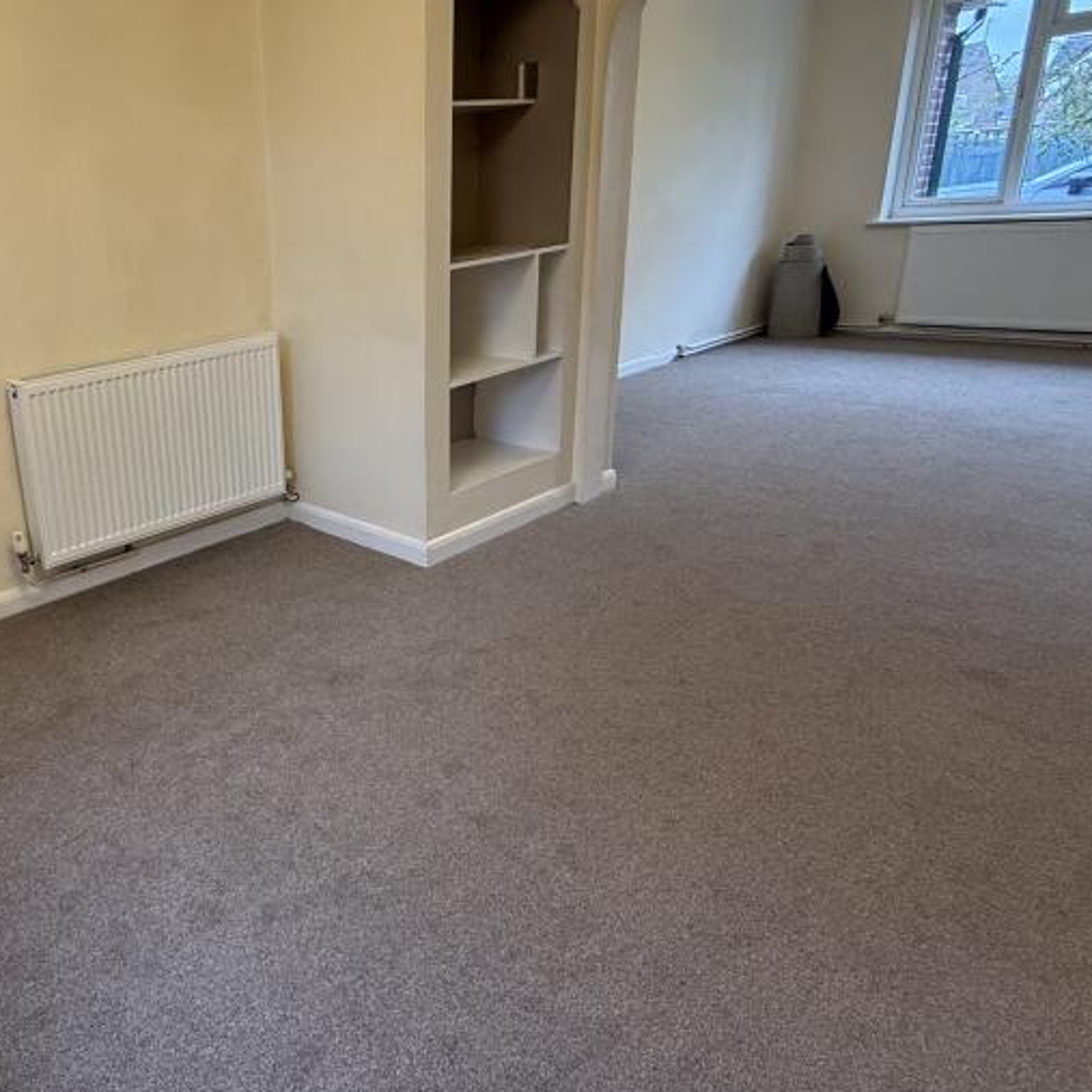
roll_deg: +5.0
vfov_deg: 62.8
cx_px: 194
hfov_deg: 57.4
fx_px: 892
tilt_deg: -18.1
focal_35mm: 25
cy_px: 500
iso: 250
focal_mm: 2.22
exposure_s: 1/100
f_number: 2.2
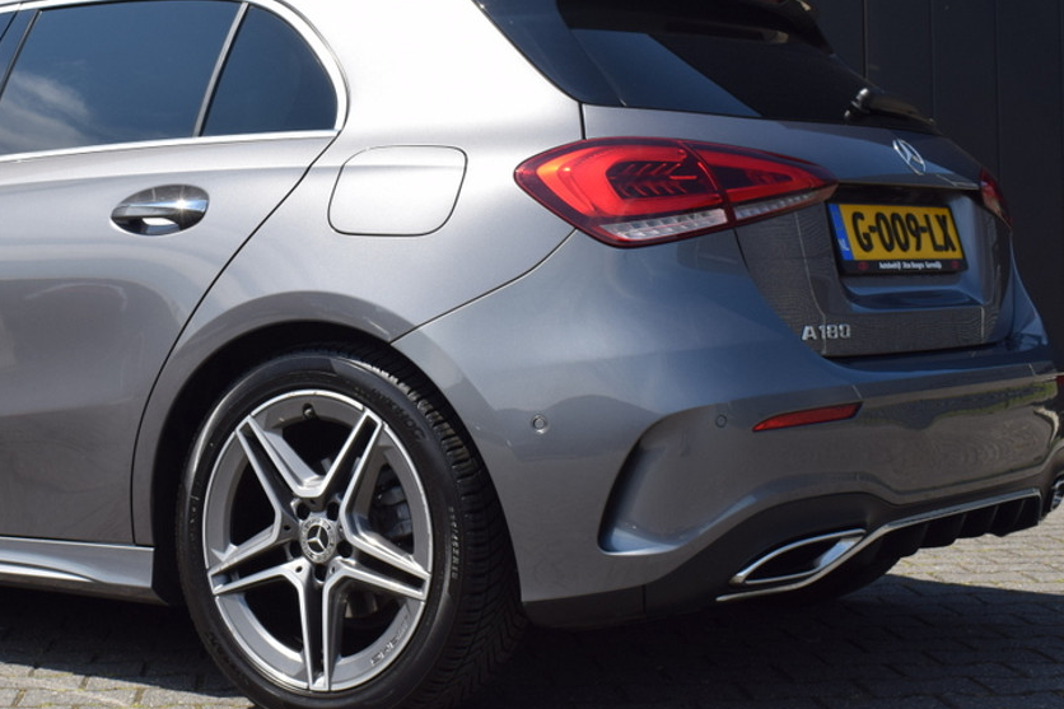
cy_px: 199
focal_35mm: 68
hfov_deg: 29.2
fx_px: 2004
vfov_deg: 19.9
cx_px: 234
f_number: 10
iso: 200
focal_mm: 27
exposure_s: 1/400
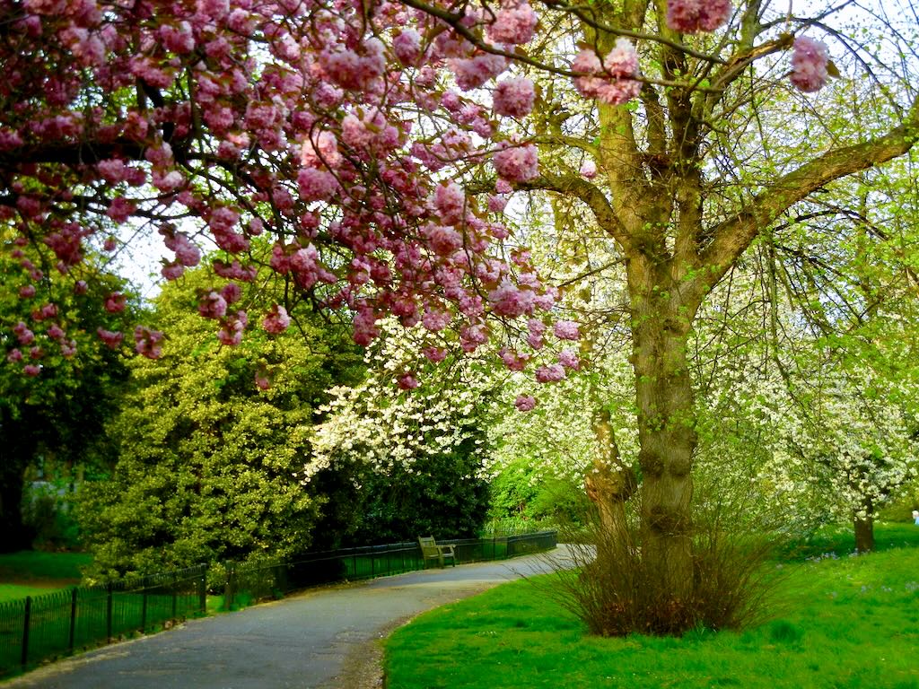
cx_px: 460
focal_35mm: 68
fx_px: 1805
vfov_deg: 21.6
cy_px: 344
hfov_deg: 28.6
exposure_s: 1/184
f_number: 4.1
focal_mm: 12.2
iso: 160
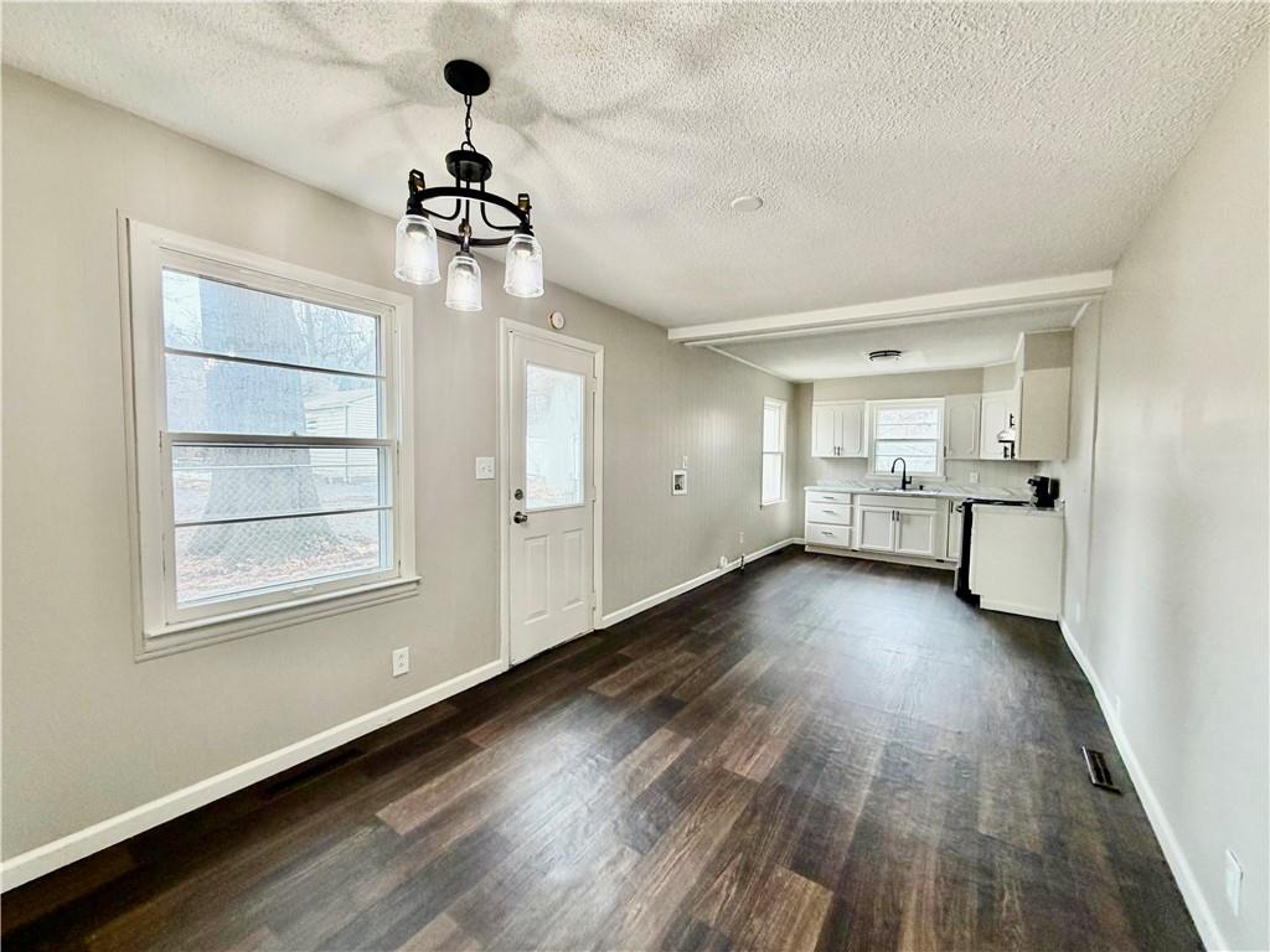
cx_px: 635
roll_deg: -0.8
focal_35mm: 14
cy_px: 476
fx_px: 514
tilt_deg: -1.4
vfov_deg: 85.7
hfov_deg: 102.1
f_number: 2.2
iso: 160
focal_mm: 2.22
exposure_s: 1/120
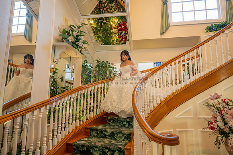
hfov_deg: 73.7
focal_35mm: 24
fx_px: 155
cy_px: 78
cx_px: 116
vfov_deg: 53.2
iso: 1000
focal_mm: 24
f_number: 2.8
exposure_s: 1/160
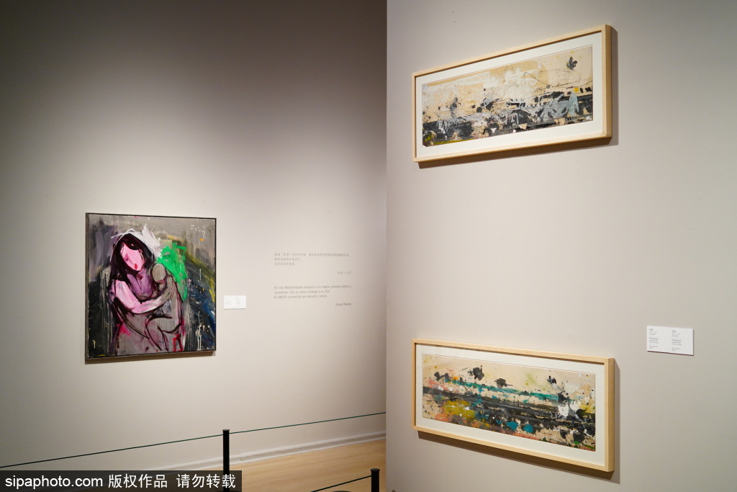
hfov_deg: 48.5
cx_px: 368
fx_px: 819
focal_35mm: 40
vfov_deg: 33.4
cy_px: 246
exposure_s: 1/200
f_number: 2
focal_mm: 40
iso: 1250
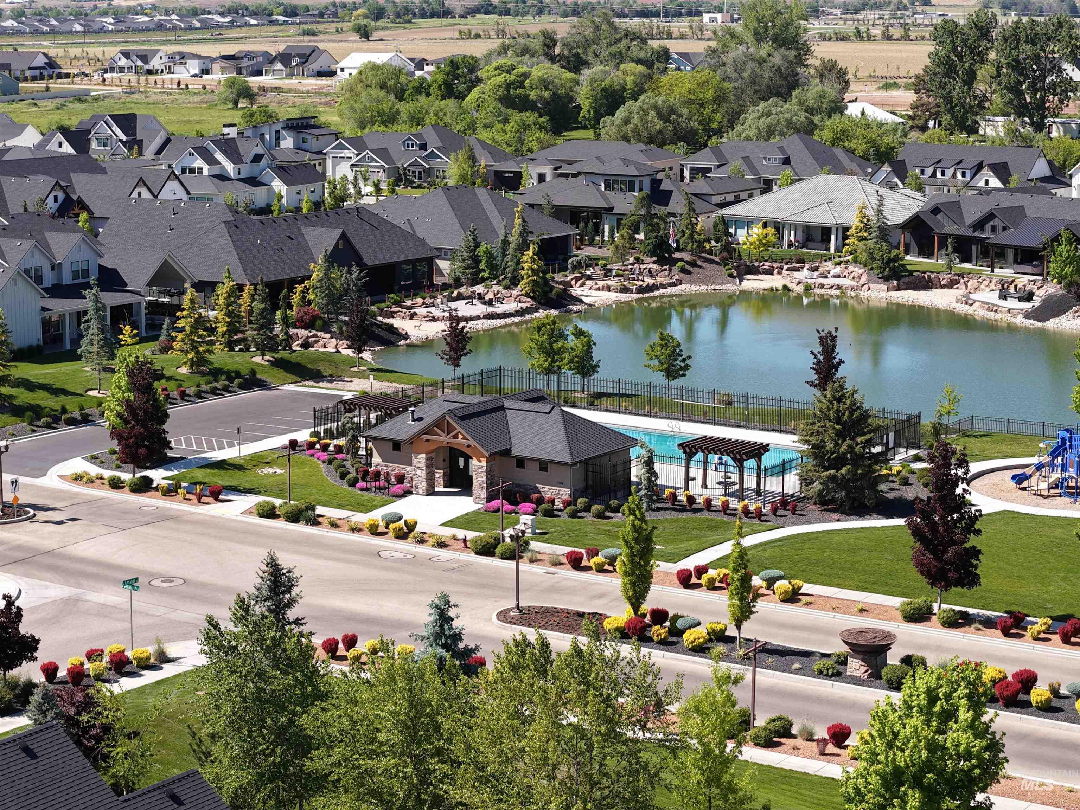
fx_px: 2184
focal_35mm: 70
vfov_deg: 21.0
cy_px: 405
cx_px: 540
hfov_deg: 27.8
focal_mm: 19.35
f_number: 2.8
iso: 100
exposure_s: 1/30
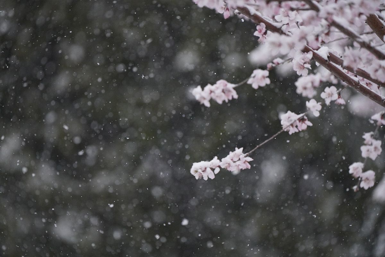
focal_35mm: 336
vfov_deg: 4.1
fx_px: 3593
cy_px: 128
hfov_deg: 6.1
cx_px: 192
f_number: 5.6
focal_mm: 336
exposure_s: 1/1600
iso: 8000
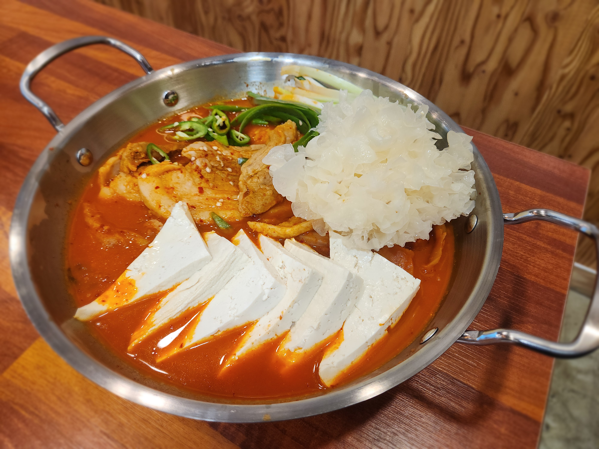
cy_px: 224
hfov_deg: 73.9
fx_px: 398
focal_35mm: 23
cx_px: 300
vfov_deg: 58.9
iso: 80
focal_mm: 5.4
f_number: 1.8
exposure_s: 1/60
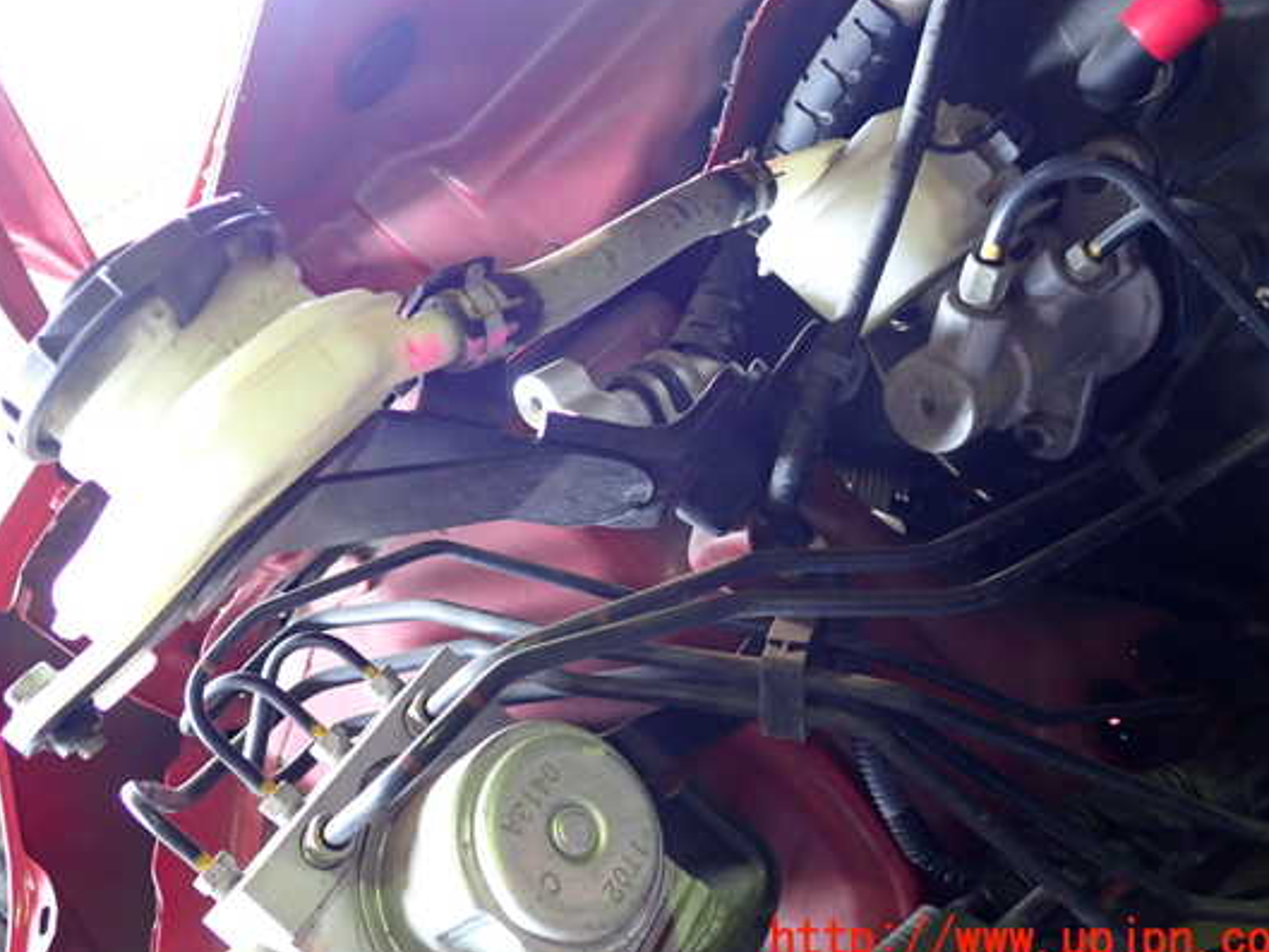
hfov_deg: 53.9
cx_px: 593
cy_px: 432
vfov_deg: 41.8
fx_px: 1247
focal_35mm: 34
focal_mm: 5.4
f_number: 2.3
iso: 400
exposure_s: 1/30
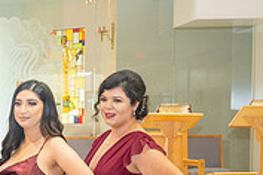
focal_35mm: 131
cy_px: 203
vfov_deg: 10.3
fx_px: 957
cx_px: -152
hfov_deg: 14.4
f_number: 4
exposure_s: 1/100
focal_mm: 40
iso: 2500
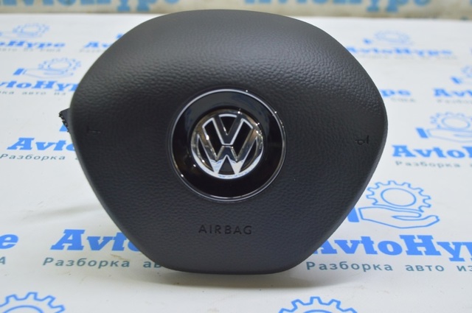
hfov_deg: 42.4
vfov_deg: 28.9
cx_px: 236
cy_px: 156
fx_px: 609
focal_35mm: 46
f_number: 5.6
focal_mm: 31
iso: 400
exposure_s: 1/20
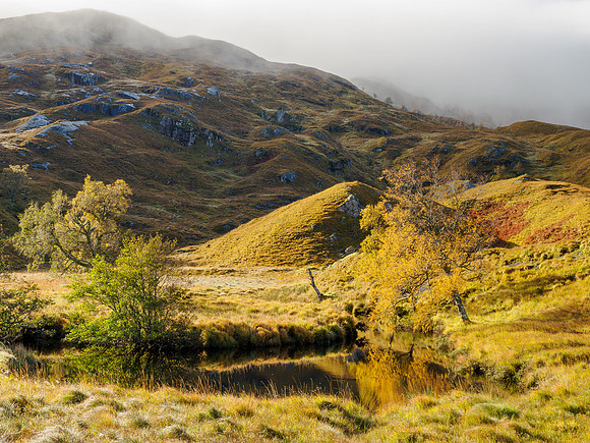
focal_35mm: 50
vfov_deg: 29.3
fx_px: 845
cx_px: 301
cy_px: 204
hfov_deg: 38.5
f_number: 5.6
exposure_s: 1/200
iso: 400
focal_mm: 23
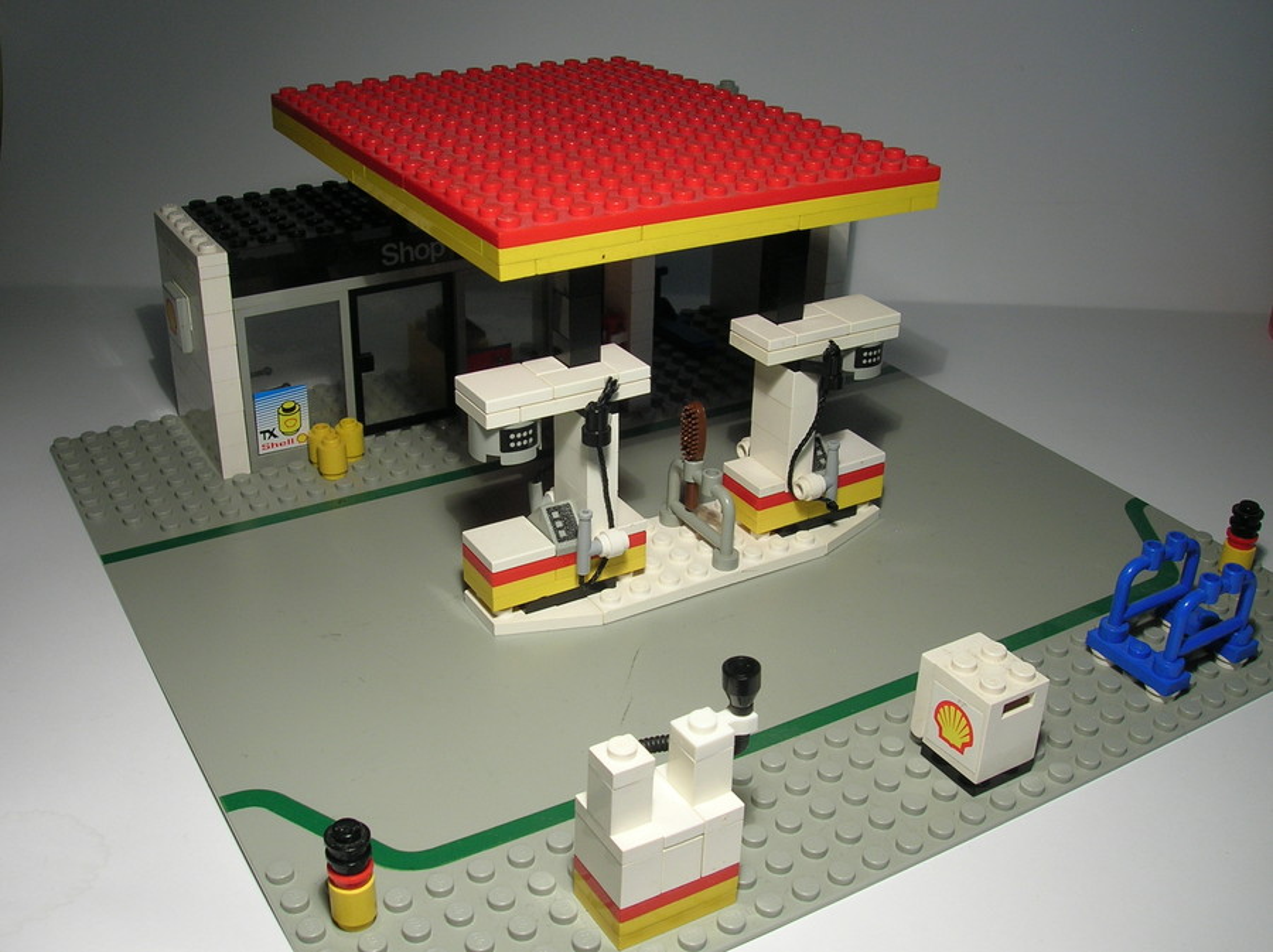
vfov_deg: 39.6
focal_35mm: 36
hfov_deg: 51.4
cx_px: 636
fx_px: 1322
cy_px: 476
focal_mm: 6
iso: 50
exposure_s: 1/16.1
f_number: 4.9
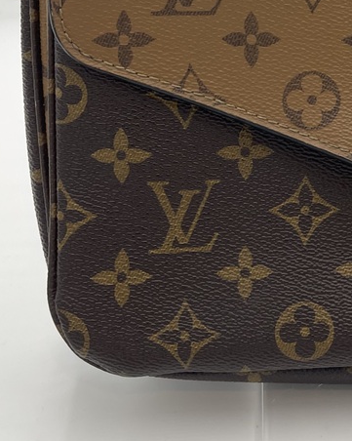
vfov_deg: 26.0
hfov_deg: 20.0
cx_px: 418
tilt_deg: -29.0
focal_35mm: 72
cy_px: 95
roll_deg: +0.7
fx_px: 939
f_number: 1.6
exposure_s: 1/238
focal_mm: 5.1
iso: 32
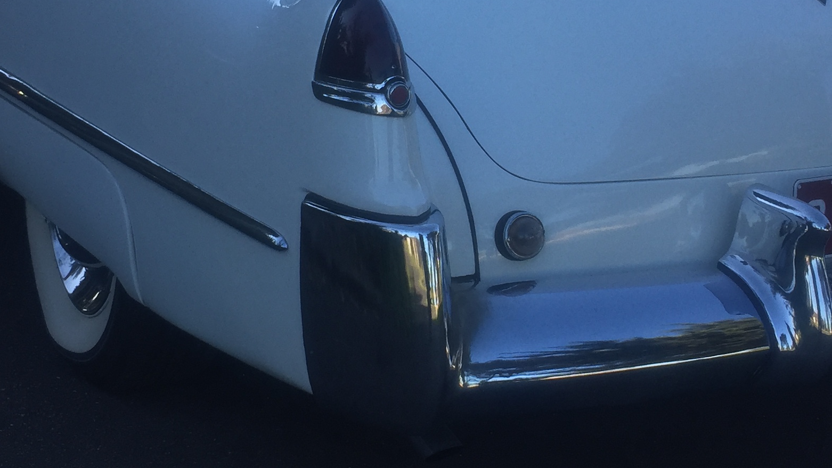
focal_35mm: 66
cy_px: 93
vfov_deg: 18.1
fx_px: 1456
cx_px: 450
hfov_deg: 31.9
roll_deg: -0.4
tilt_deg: -9.8
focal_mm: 4.15
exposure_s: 1/638
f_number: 2.2
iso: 32
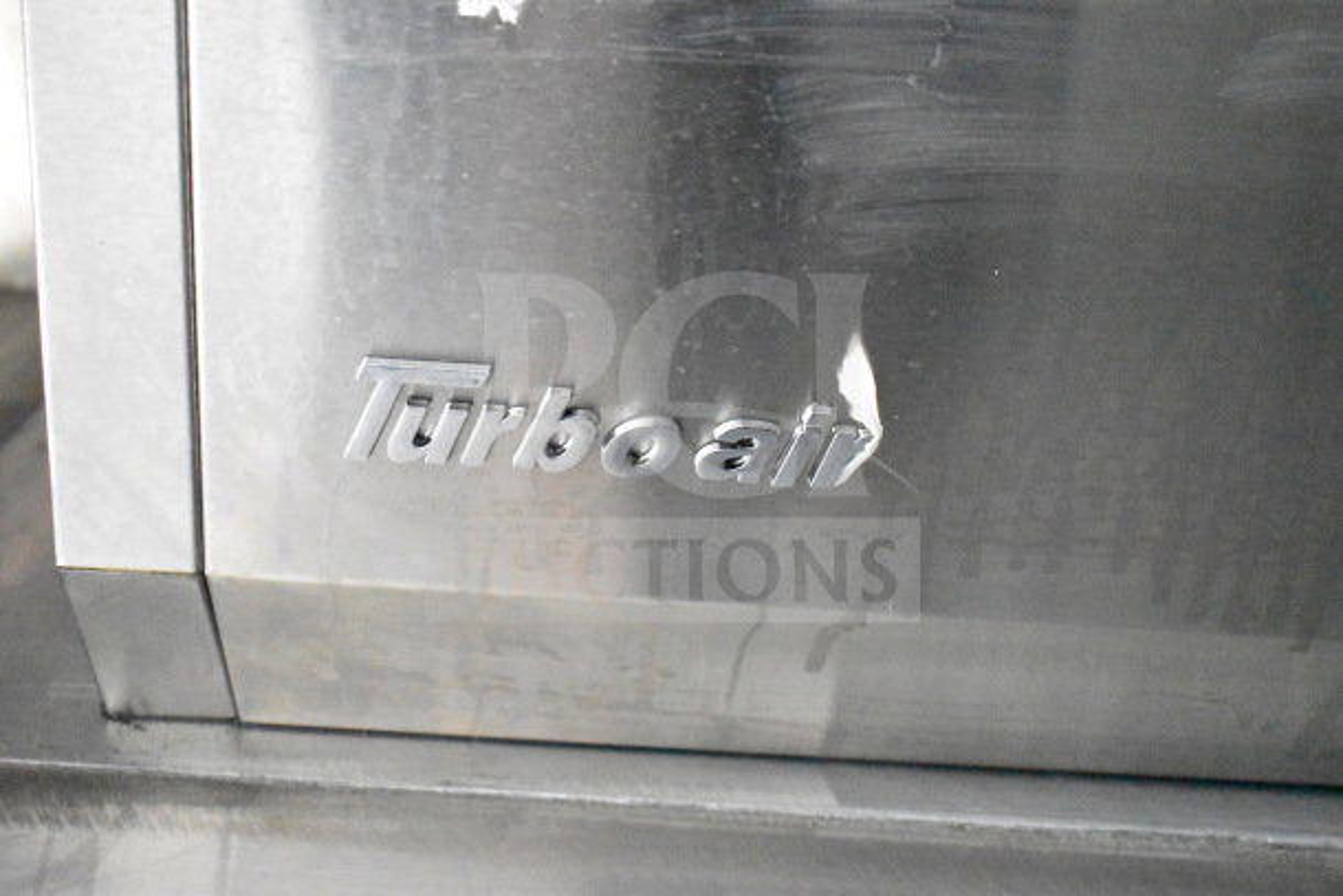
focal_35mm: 52
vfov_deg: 25.8
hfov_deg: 37.8
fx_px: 1959
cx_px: 672
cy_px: 448
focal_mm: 35
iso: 22800
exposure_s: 1/60
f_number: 4.5
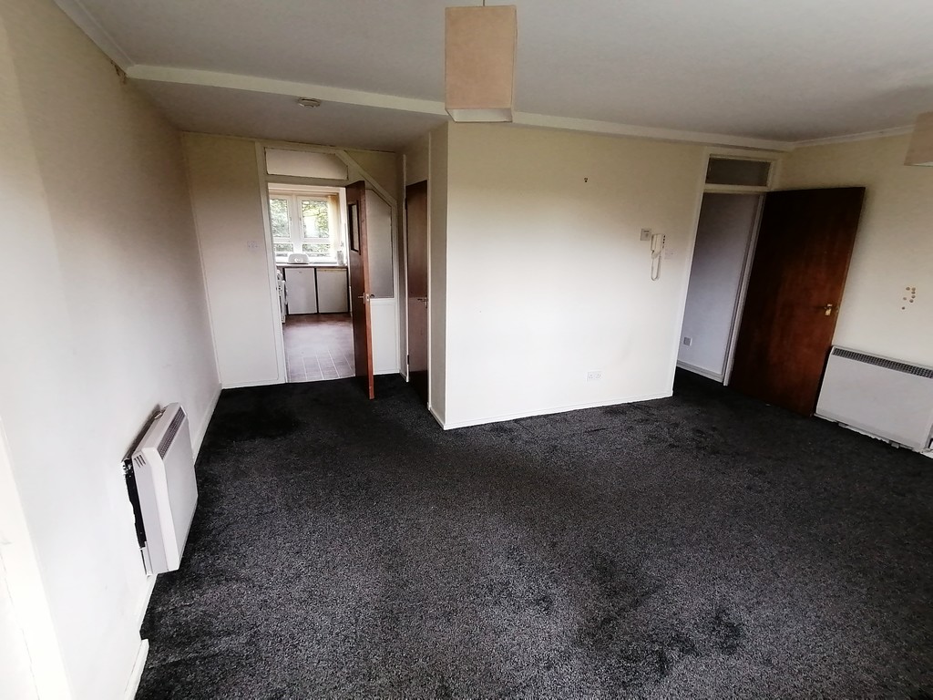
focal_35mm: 17
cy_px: 350
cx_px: 466
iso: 80
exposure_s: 1/50
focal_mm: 2.7
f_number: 2.4
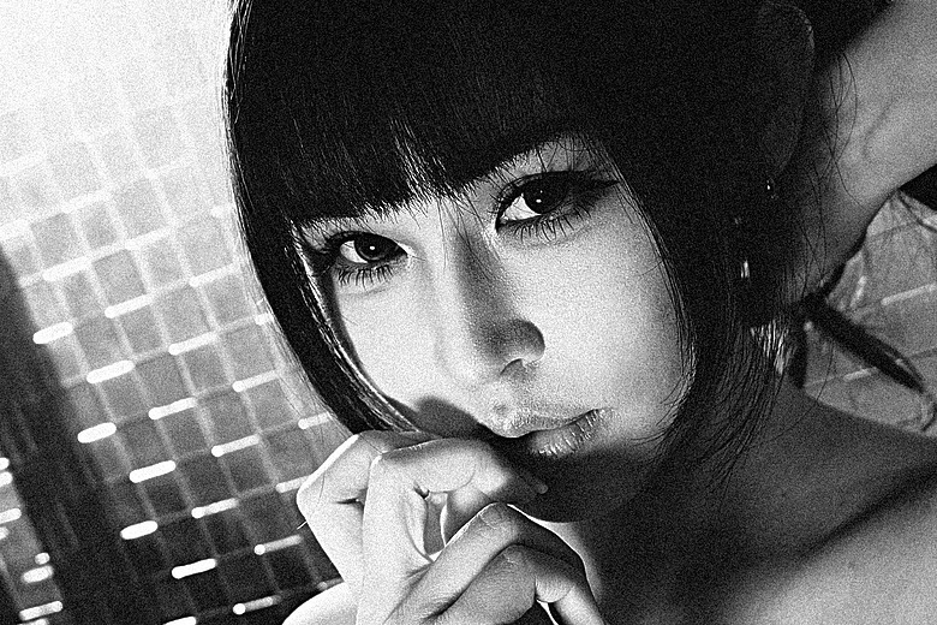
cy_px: 312
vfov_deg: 27.0
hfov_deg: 39.6
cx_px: 468
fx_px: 1301
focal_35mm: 50
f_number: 2.8
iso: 640
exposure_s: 1/30
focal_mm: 18.3
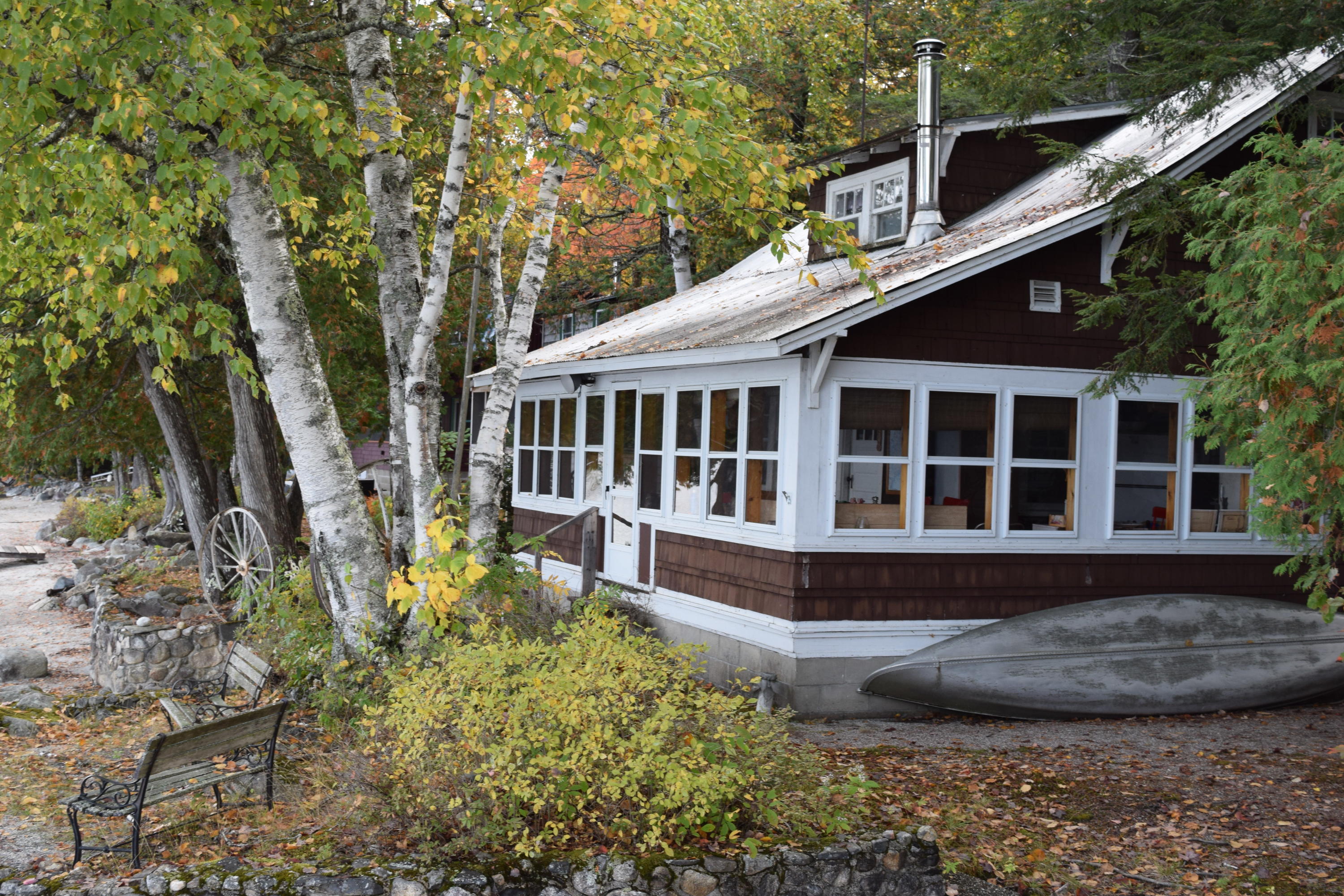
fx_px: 1624
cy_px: 448
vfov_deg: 30.8
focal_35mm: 44
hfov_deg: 45.0
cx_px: 672
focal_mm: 29
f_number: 7.1
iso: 400
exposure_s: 1/200
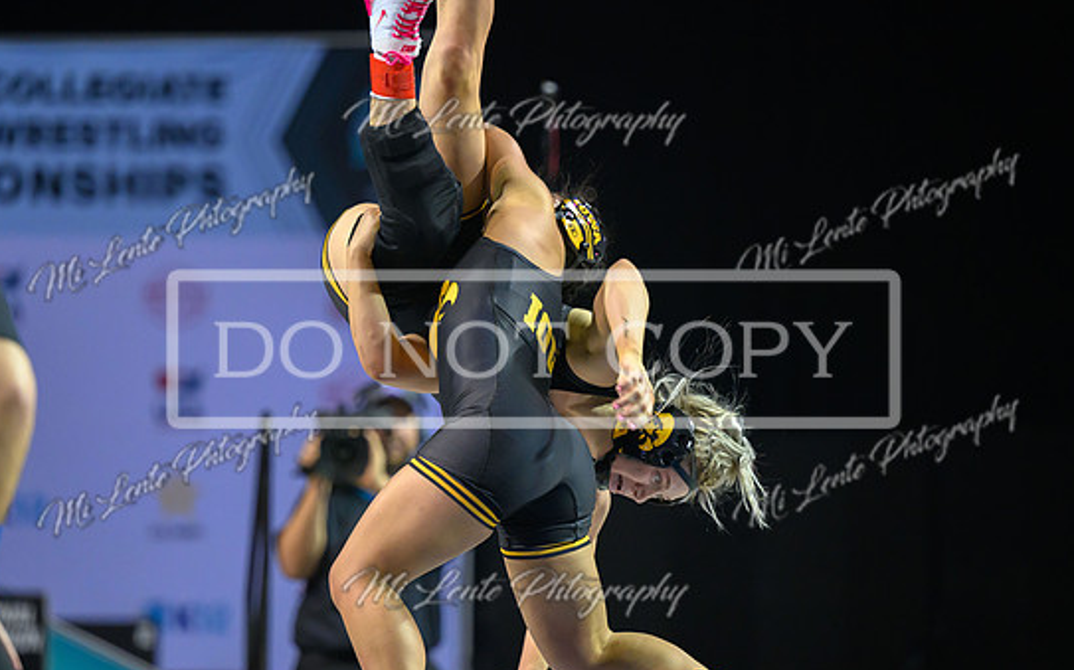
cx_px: 475
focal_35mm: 188
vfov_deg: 7.0
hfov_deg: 11.1
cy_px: 370
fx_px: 5501
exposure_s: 1/1000
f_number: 2.8
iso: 5000
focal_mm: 160
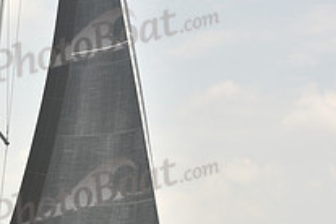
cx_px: -93
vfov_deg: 6.9
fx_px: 1829
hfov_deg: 10.3
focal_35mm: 196
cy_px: 298
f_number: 7.1
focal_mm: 70
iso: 250
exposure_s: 1/800
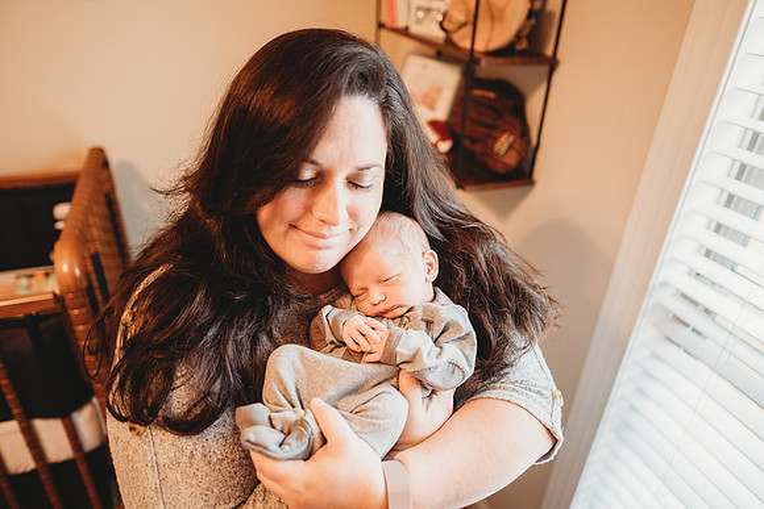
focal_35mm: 24
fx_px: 509
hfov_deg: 73.7
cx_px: 382
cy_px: 254
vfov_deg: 53.2
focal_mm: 24
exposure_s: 1/160
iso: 500
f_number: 2.2
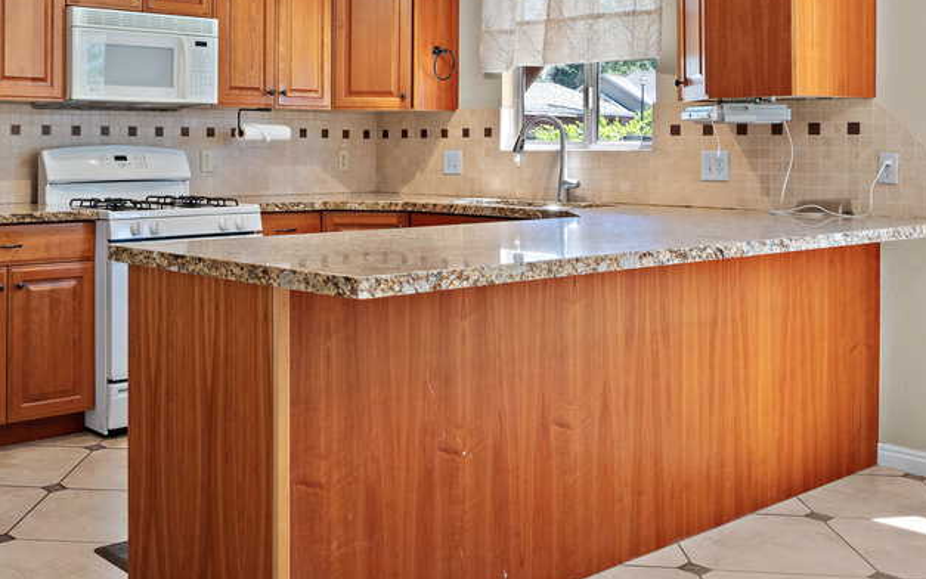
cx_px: 272
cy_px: 142
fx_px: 1031
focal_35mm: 41
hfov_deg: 47.2
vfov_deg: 30.8
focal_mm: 24.5
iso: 500
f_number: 8
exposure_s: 1/10
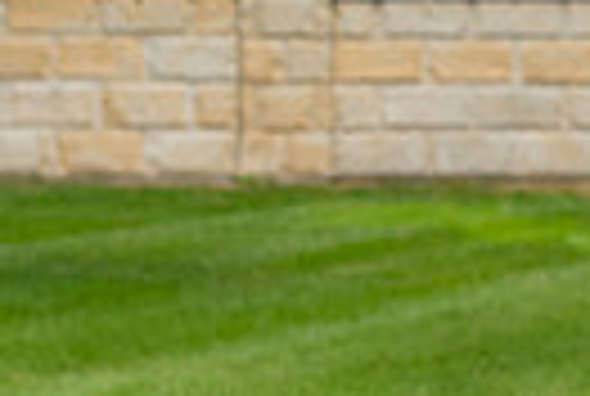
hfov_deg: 5.1
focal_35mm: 398
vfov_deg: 3.5
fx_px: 6538
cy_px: 430
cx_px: 1162
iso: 640
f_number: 4.5
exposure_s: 1/1000
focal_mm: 90
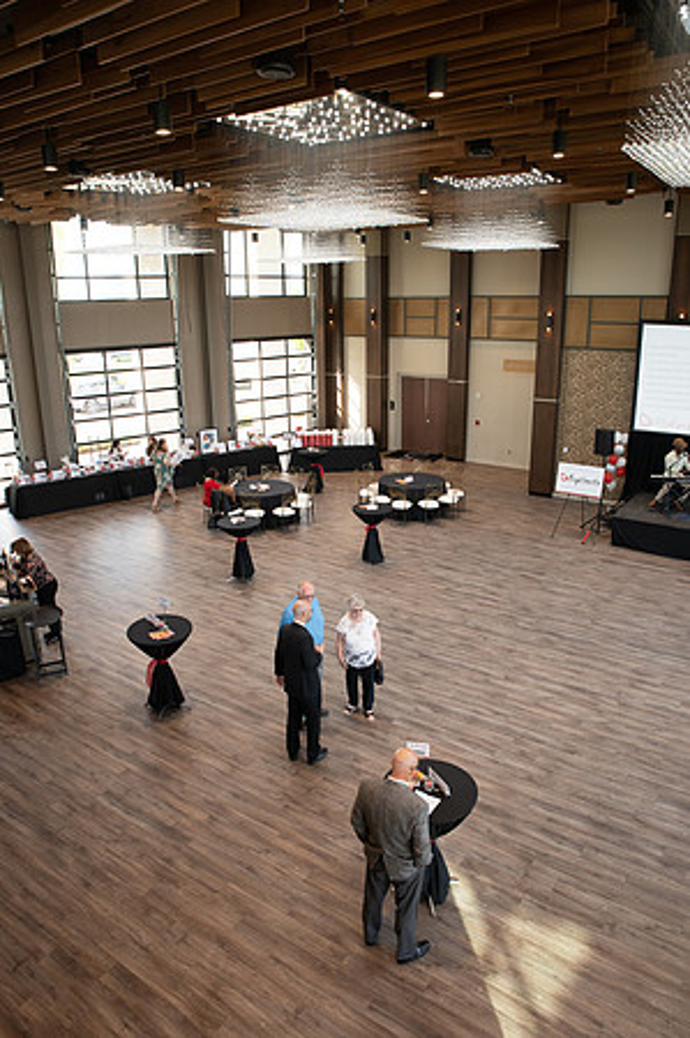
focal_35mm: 24
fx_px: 692
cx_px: 345
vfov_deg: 73.8
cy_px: 519
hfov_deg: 53.0
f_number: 5
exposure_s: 1/125
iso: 800
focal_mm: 24
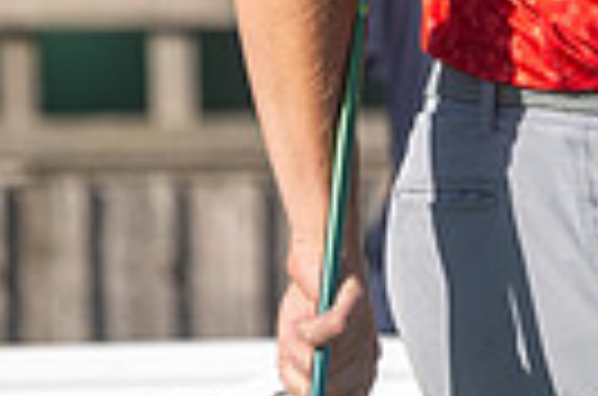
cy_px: -405
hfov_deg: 1.1
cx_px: 607
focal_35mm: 1968
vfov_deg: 0.7
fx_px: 32613
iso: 200
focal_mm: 300
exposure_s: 1/2000
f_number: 4
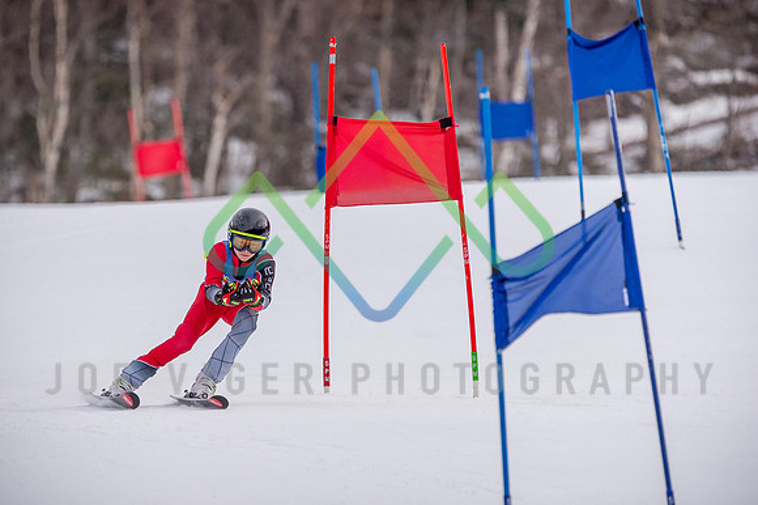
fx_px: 16649
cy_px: 333
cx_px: 258
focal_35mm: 791
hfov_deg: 2.6
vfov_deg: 1.7
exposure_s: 1/2500
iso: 800
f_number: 6.3
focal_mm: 600
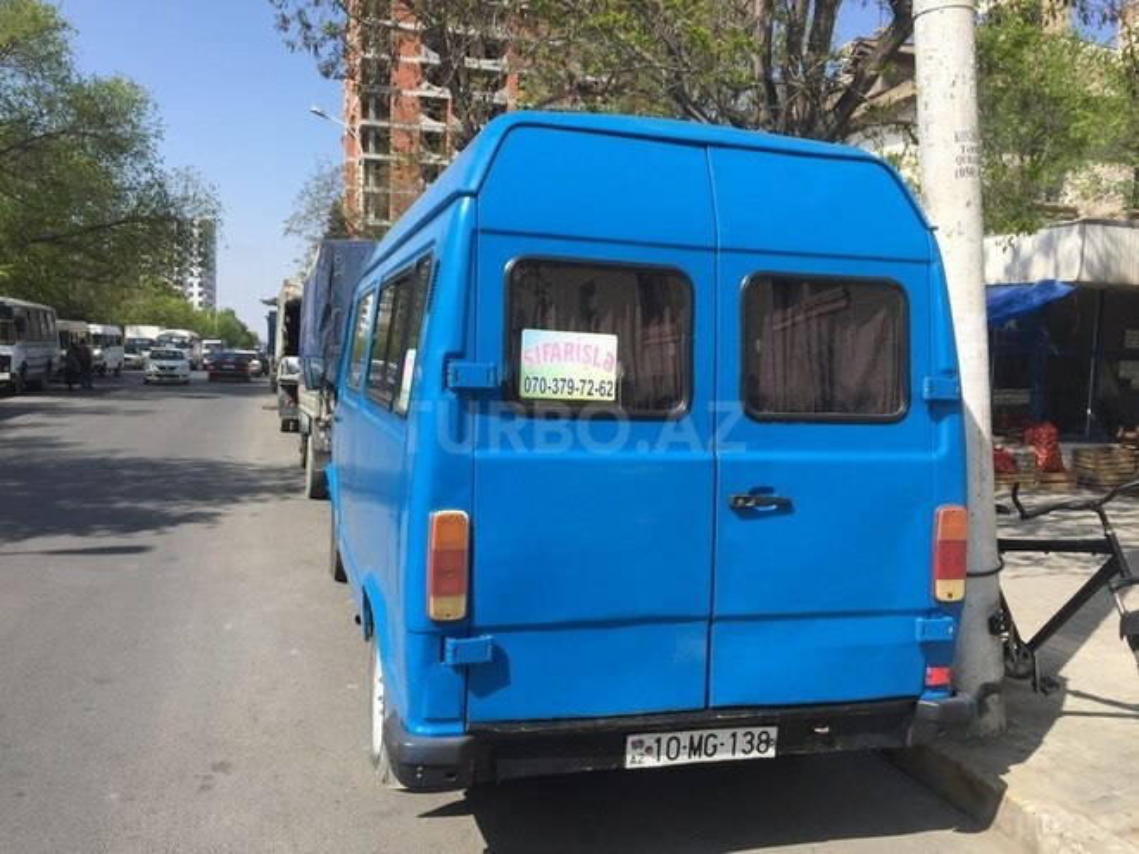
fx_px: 954
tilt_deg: -3.5
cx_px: 570
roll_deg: -1.8
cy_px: 427
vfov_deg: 48.2
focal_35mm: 29
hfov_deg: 61.7
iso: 32
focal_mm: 4.15
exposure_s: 1/1799
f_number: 2.2
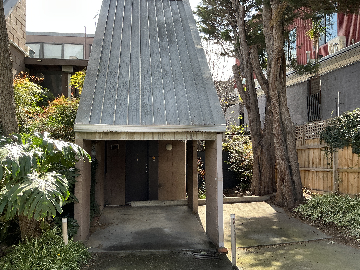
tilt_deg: +1.8
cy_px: 135
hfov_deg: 63.4
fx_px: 291
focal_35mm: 28
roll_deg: +0.9
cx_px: 180
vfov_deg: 49.7
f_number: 1.8
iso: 20
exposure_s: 1/209
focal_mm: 3
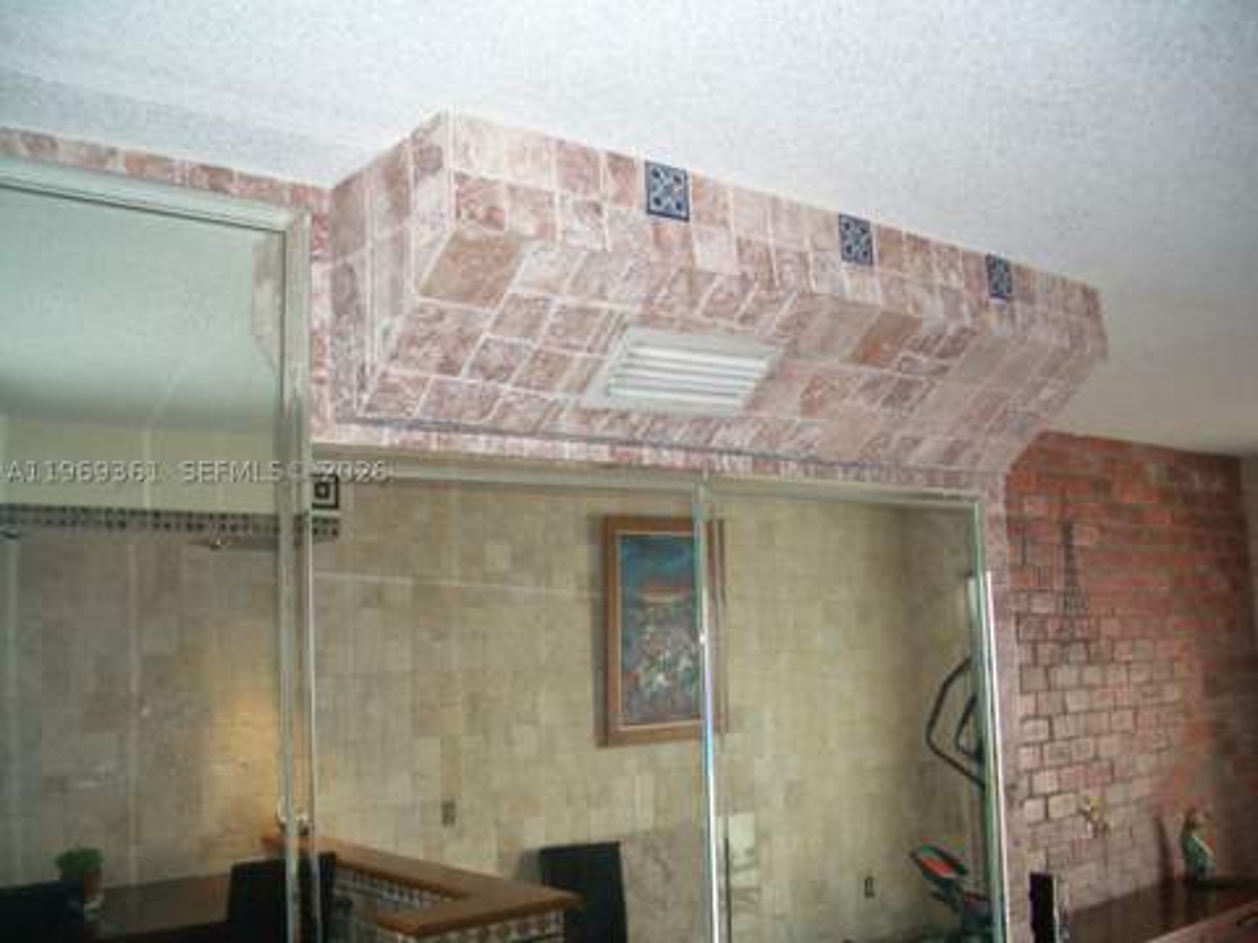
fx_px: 1272
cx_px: 629
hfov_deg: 52.6
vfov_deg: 40.7
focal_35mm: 35
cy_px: 472
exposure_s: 1/60
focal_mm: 5.8
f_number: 2.6
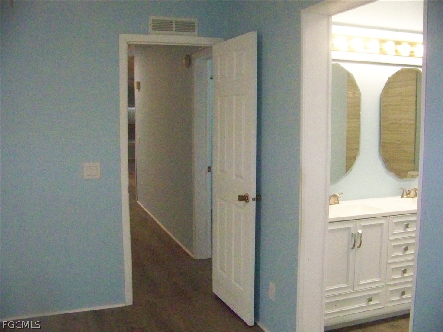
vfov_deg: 39.7
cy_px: 166
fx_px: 461
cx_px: 222
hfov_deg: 51.4
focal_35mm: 36
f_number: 2.8
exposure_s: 1/500
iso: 1600
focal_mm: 5.85
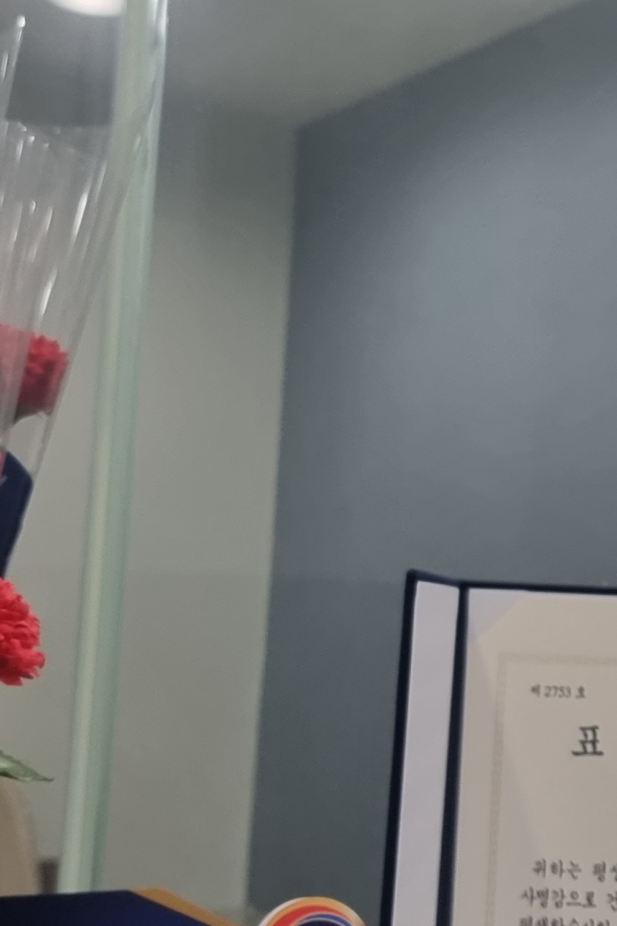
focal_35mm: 67
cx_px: 663
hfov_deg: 19.5
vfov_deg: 30.0
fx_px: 1723
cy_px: 523
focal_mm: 6.7
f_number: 1.8
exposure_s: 1/120
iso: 320
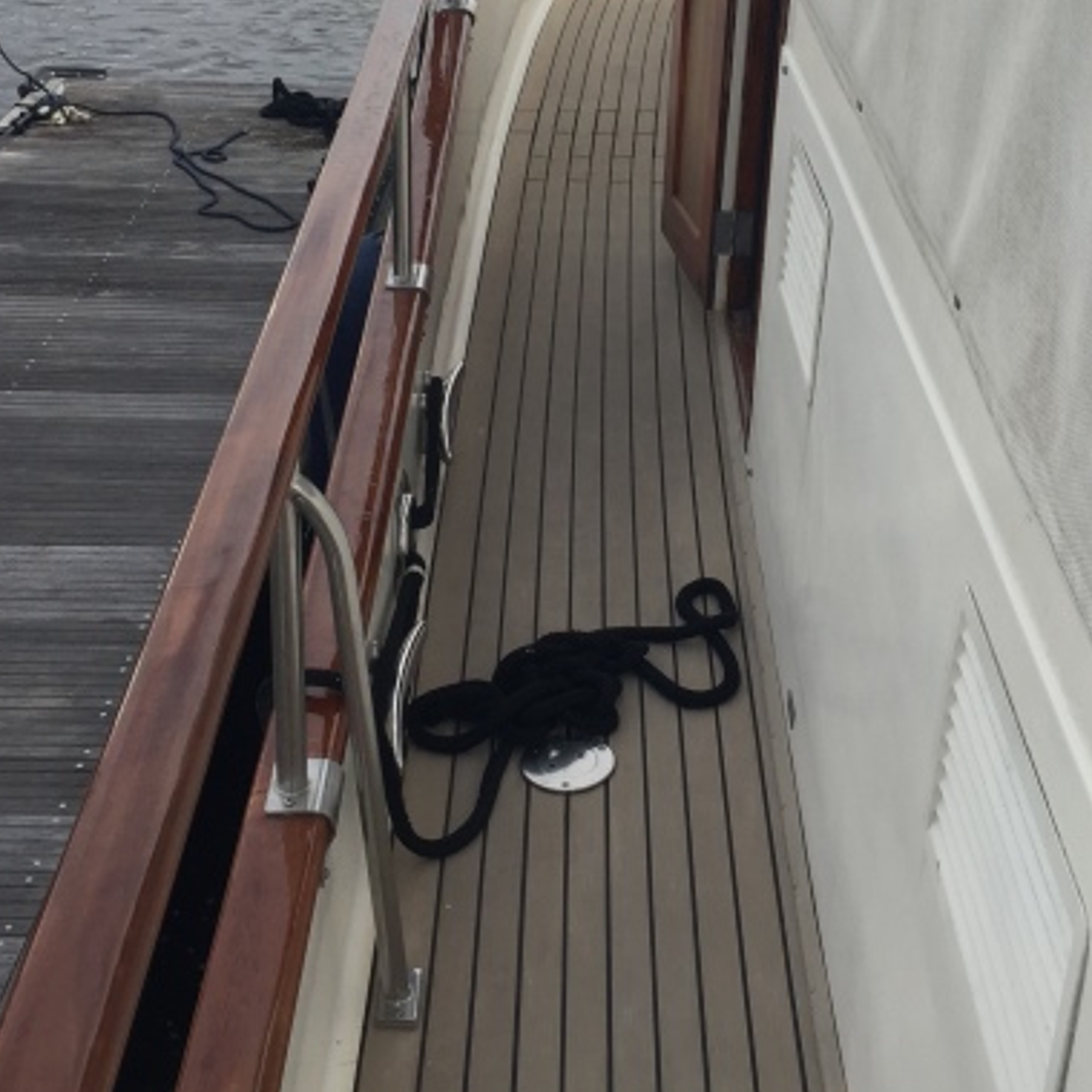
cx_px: 647
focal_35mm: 54
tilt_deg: -22.4
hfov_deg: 31.6
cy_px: 336
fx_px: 1927
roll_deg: -1.9
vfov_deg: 31.3
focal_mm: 4.15
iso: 32
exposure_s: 1/1199
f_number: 2.2
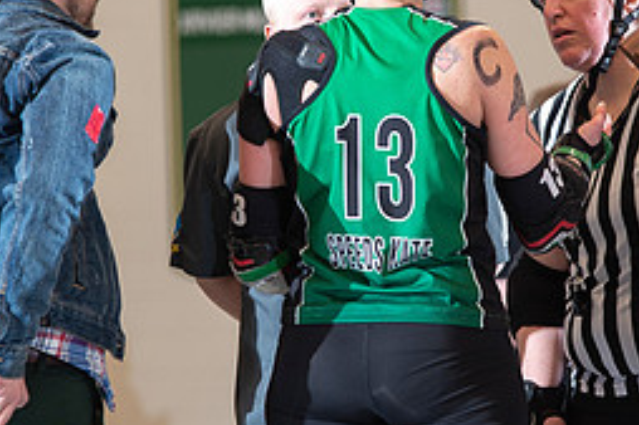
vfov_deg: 3.0
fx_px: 8106
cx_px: 392
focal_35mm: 457
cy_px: 225
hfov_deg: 4.5
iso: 640
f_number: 5
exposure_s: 1/160
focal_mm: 200
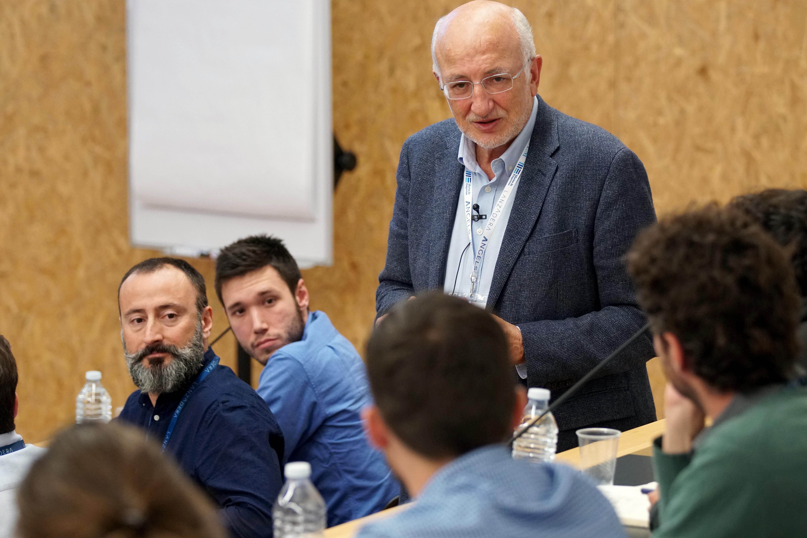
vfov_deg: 9.0
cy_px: 269
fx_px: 3429
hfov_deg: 13.4
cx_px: 404
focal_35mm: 153
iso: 2500
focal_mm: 102
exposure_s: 1/250
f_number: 3.2
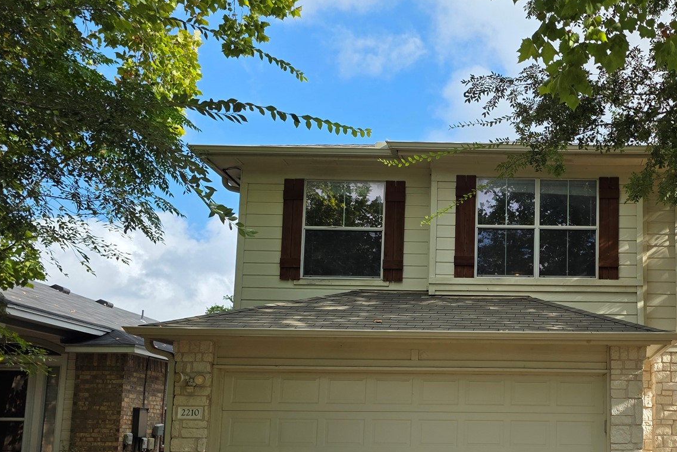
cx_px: 543
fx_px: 809
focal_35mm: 43
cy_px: 340
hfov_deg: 43.3
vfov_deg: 30.7
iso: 80
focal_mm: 6.3
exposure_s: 1/2708
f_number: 1.7
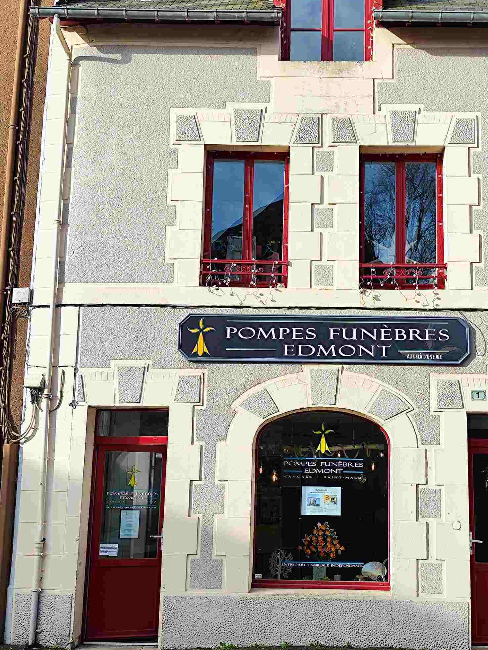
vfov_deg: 59.8
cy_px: 293
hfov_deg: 46.3
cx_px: 312
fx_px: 564
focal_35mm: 30
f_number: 1.69
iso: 50
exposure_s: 1/689
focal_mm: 7.01
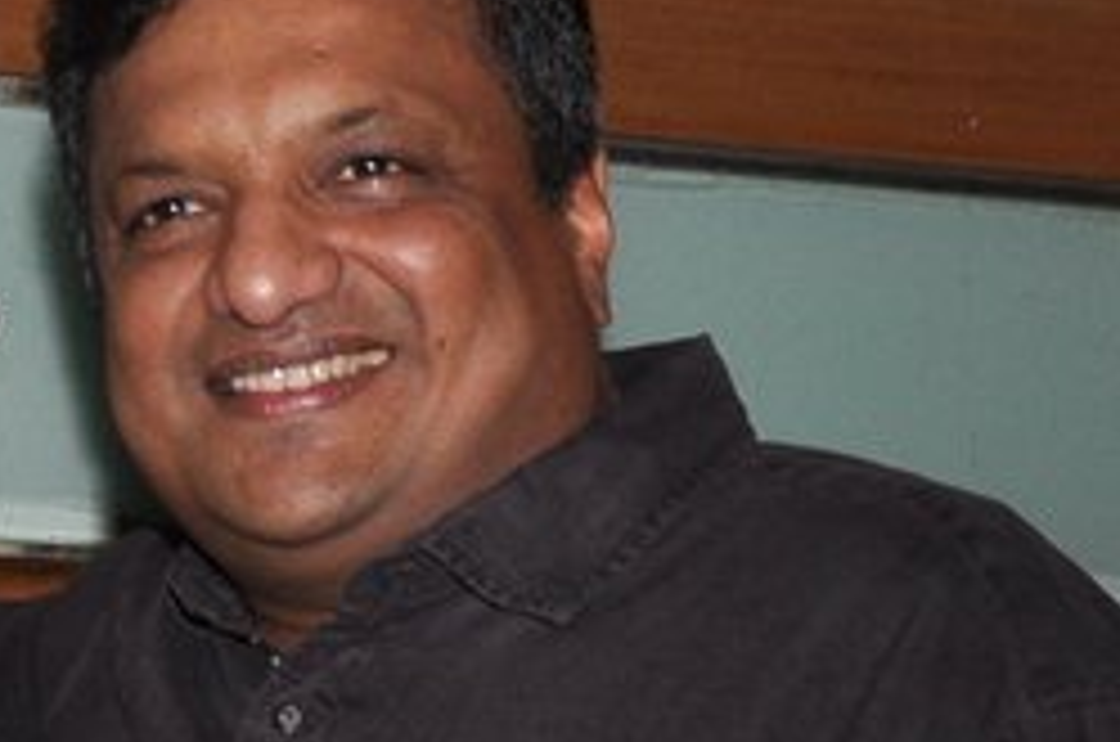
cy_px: 1252
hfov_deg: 10.1
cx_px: -1138
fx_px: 5838
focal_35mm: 188
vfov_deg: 7.1
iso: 500
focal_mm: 26
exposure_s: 1/125
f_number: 5.6
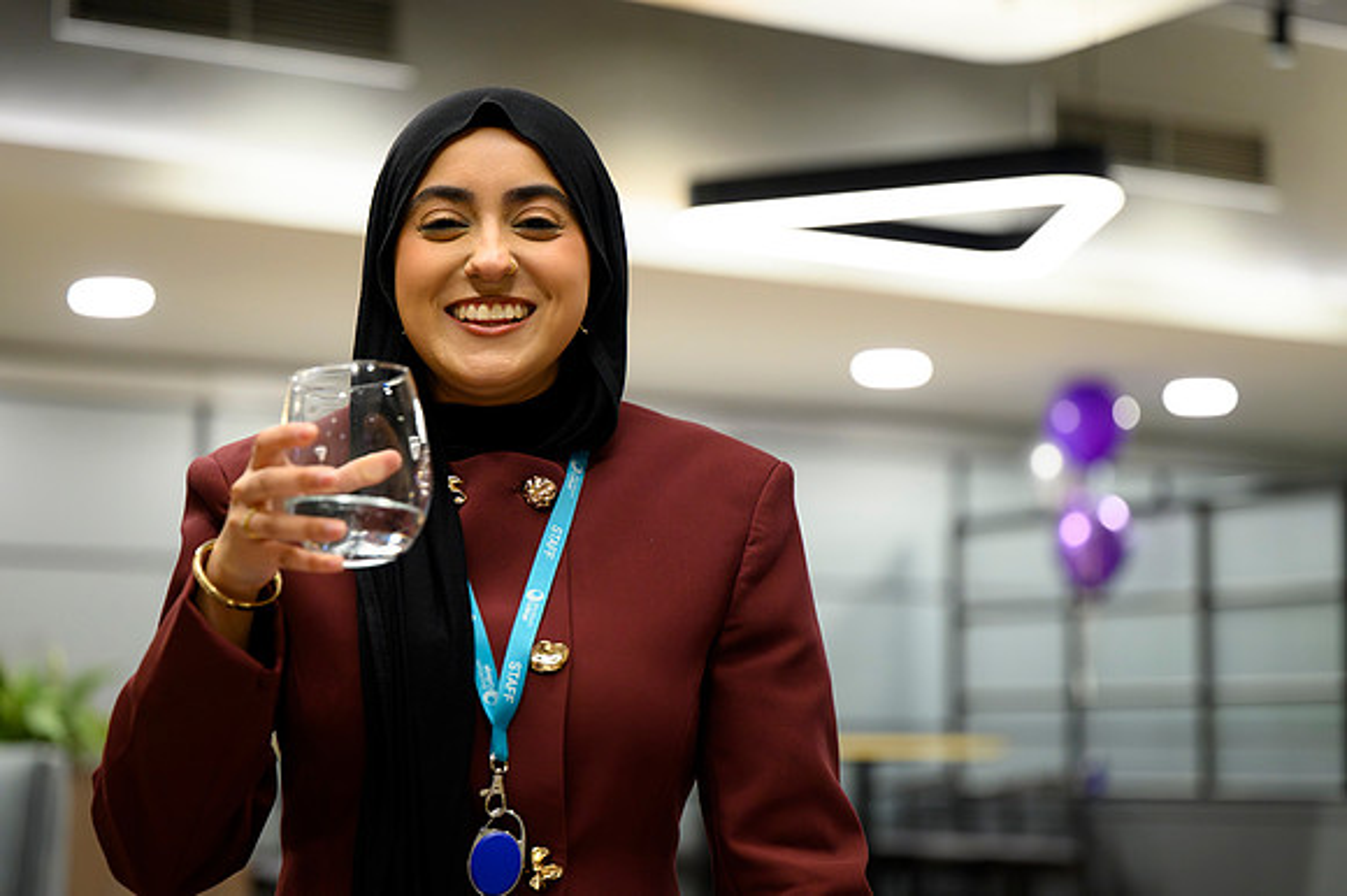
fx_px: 2879
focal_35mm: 77
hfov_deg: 26.3
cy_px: 448
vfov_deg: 17.7
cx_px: 674
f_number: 2.8
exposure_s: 1/200
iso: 2500
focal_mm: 77
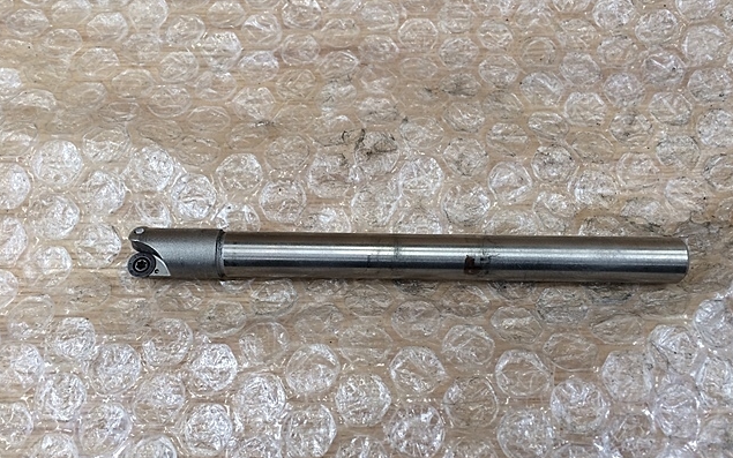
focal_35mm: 31
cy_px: 270
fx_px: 619
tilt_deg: -66.8
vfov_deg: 40.5
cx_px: 366
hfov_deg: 61.2
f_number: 2.2
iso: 40
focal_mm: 4.15
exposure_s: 1/30
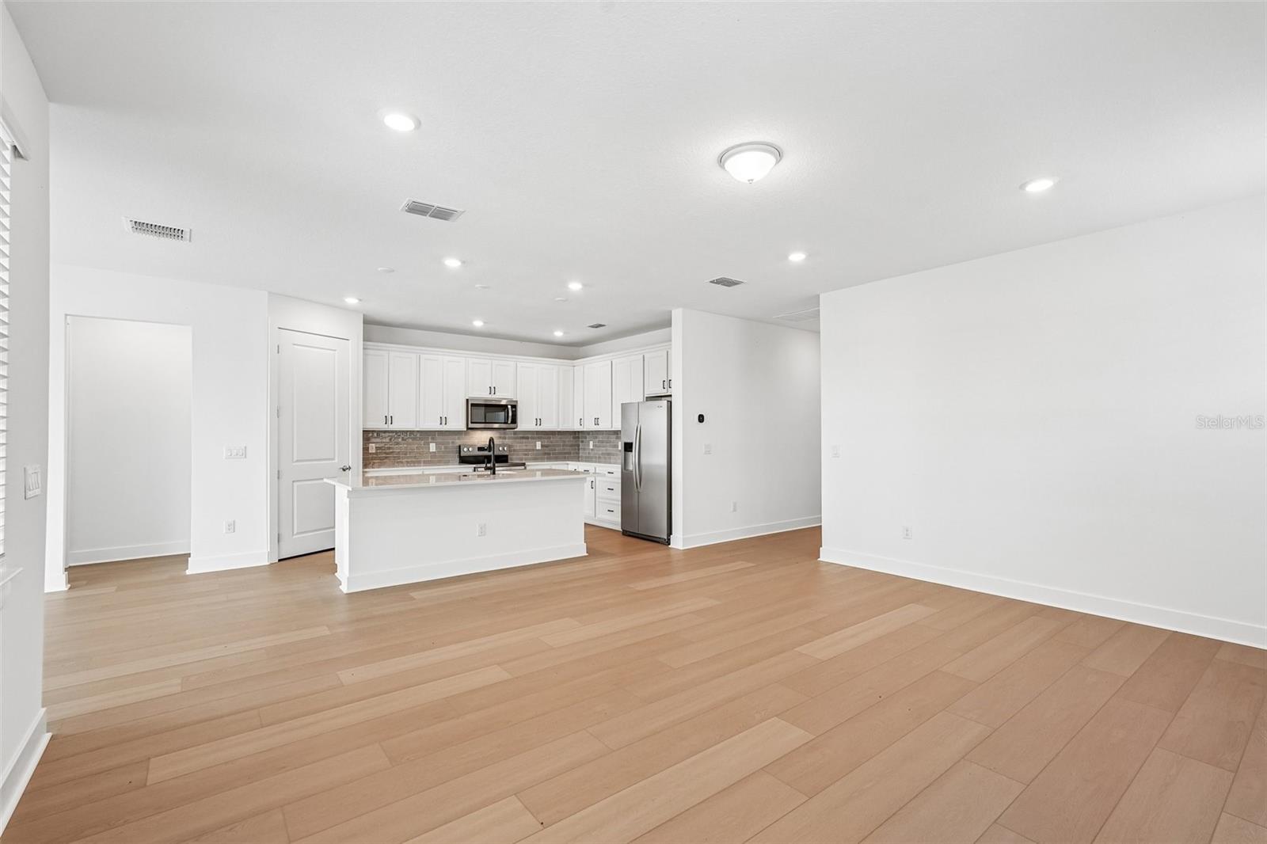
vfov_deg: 73.7
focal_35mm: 16
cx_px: 634
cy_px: 422
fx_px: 563
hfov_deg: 96.7
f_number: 8
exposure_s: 1/30
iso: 400
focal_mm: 16
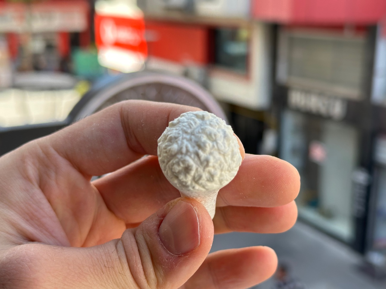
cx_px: 193
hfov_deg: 39.7
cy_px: 144
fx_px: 535
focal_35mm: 48
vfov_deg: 30.3
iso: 64
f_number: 1.78
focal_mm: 6.86
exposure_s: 1/384
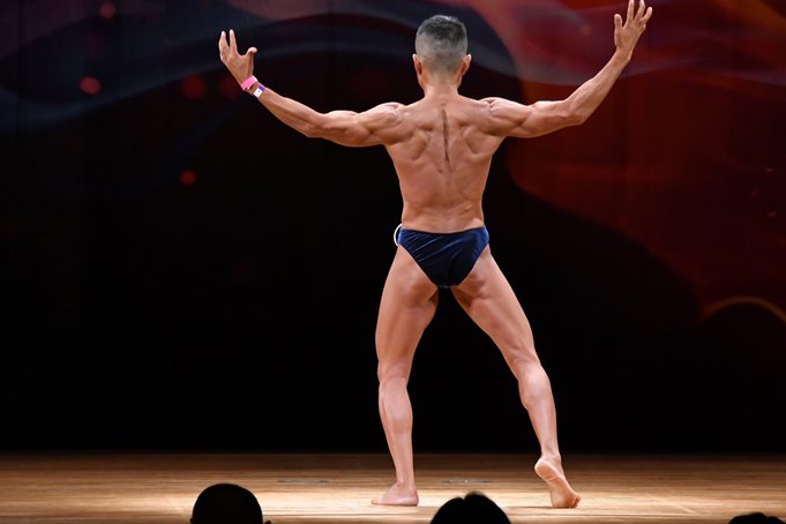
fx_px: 5960
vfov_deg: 5.0
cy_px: 232
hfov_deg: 7.5
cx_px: 421
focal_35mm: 273
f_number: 5.6
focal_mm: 160
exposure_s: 1/400
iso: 4000
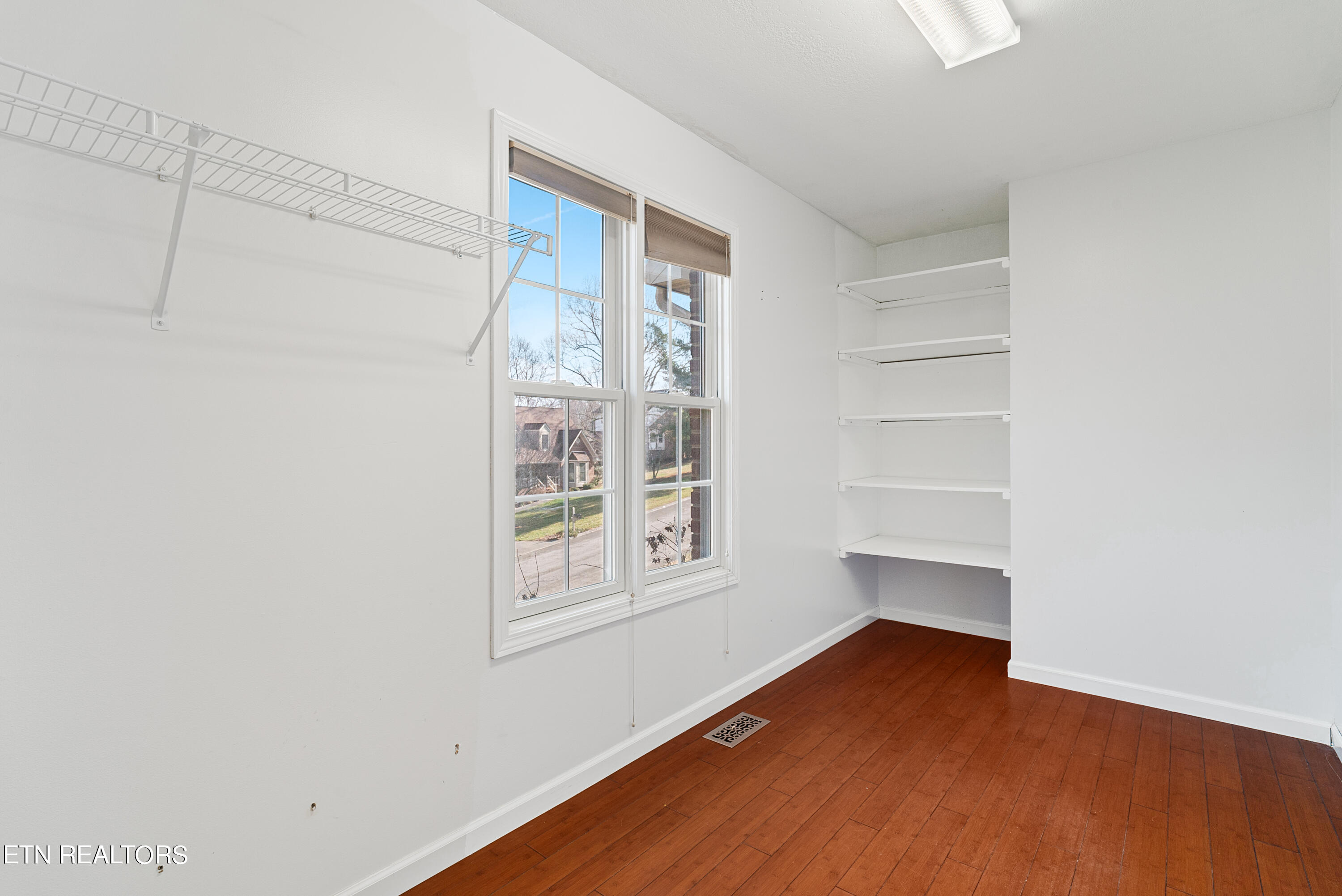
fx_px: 597
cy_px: 448
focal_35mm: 16
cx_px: 671
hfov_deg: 96.7
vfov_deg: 73.8
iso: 400
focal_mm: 16
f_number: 8
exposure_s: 1/4
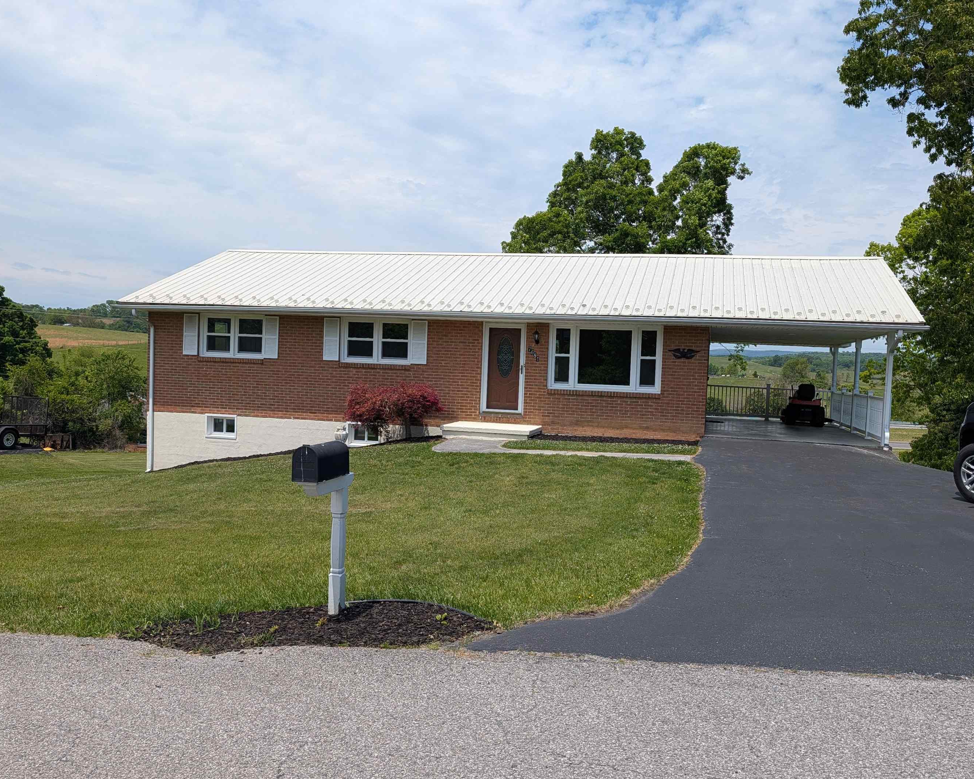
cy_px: 404
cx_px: 547
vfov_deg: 53.2
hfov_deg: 63.8
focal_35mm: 27
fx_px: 778
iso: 21
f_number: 1.68
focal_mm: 6.9
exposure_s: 1/1792
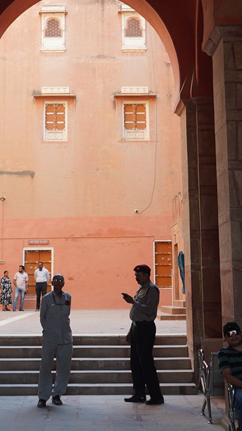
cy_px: 136
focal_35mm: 65
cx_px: 87
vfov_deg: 32.0
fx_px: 742
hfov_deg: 18.5
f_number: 3.5
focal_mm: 24
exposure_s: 1/100
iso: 100
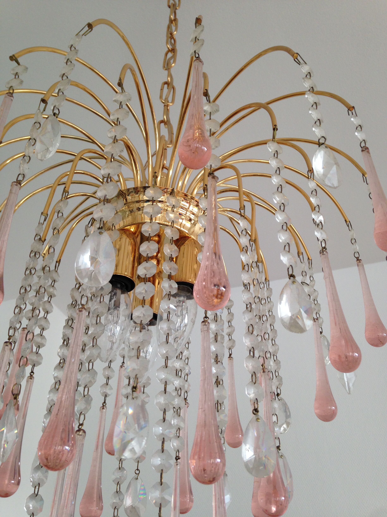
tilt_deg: +36.3
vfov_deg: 55.4
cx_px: 194
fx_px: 492
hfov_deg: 42.9
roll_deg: -0.5
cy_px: 258
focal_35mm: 33
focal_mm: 4.12
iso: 64
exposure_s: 1/40
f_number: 2.4
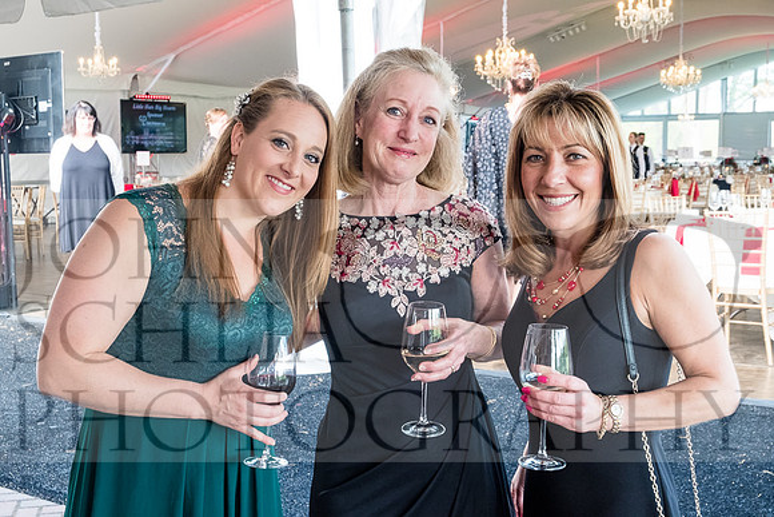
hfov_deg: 45.4
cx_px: 387
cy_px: 258
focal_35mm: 43
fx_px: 925
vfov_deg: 31.2
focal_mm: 28.9
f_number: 7.1
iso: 2000
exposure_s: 1/80
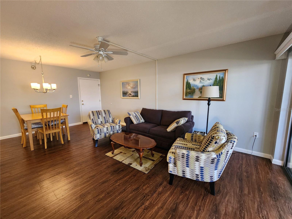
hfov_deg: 106.2
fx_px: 110
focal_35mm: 13
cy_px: 110
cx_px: 146
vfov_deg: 89.9
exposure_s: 1/60
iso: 320
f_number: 2.2
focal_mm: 2.2
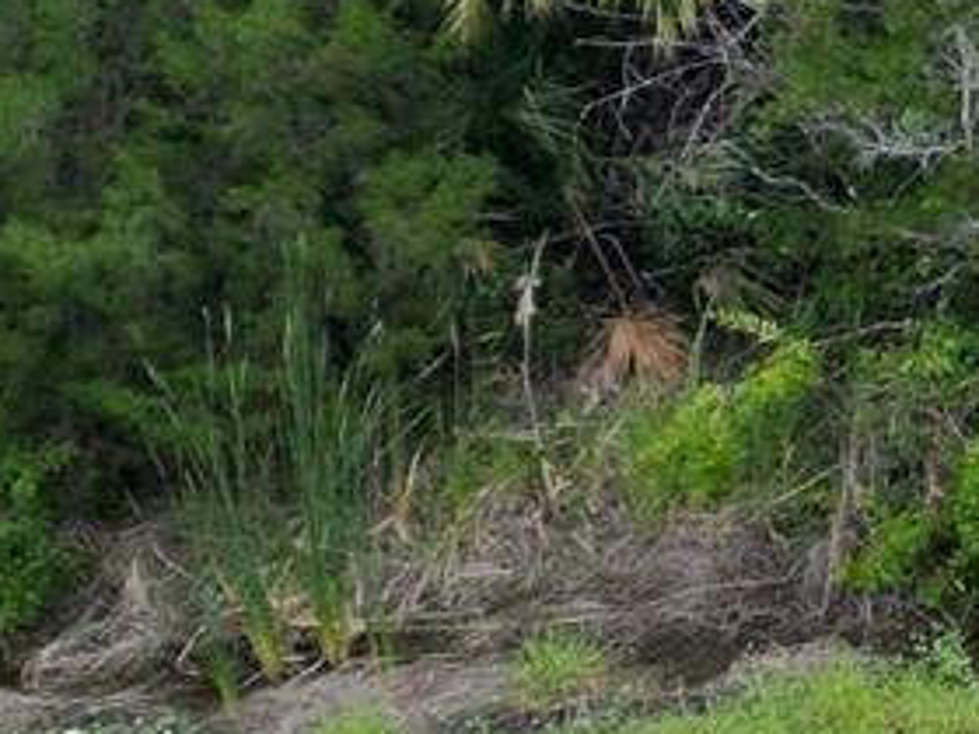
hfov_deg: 11.9
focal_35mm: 137
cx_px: 2283
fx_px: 3875
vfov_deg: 10.5
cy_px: -290
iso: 110
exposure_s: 1/2000
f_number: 1.7
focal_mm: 6.72
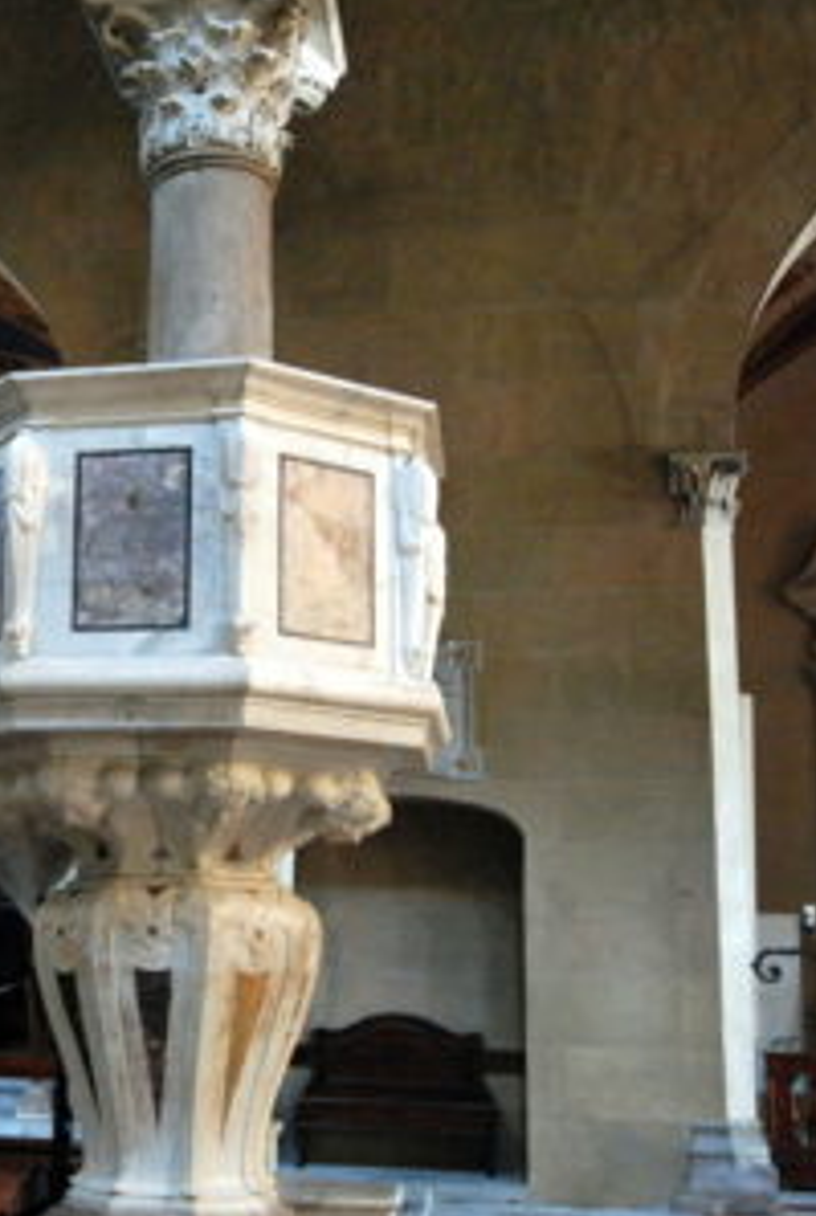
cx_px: 145
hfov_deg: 27.6
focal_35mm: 48
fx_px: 1619
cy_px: 649
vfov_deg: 41.1
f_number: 4.5
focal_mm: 19
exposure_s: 1/8
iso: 1600
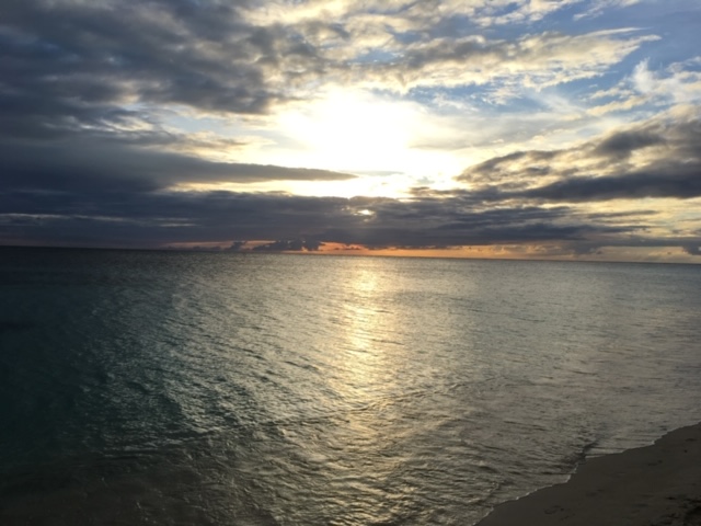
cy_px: 263
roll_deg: -1.7
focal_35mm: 29
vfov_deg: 48.2
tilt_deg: -1.4
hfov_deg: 61.7
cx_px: 350
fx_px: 587
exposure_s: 1/938
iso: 25
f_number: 2.2
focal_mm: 4.15
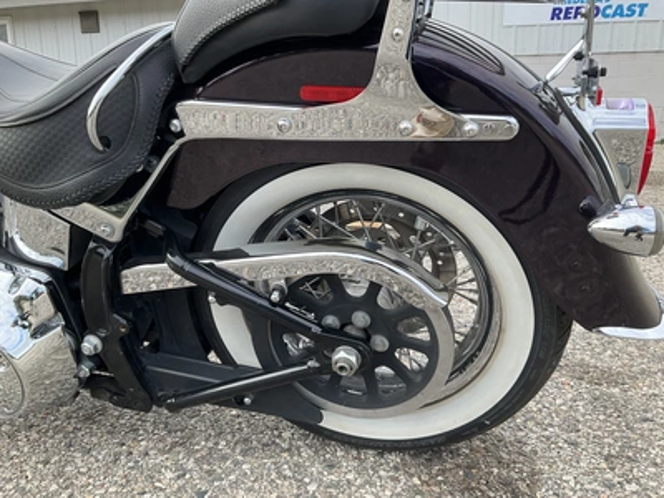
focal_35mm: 29
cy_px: 249
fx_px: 556
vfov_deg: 48.2
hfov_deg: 61.7
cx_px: 332
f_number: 1.8
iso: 20
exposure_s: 1/209
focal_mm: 3
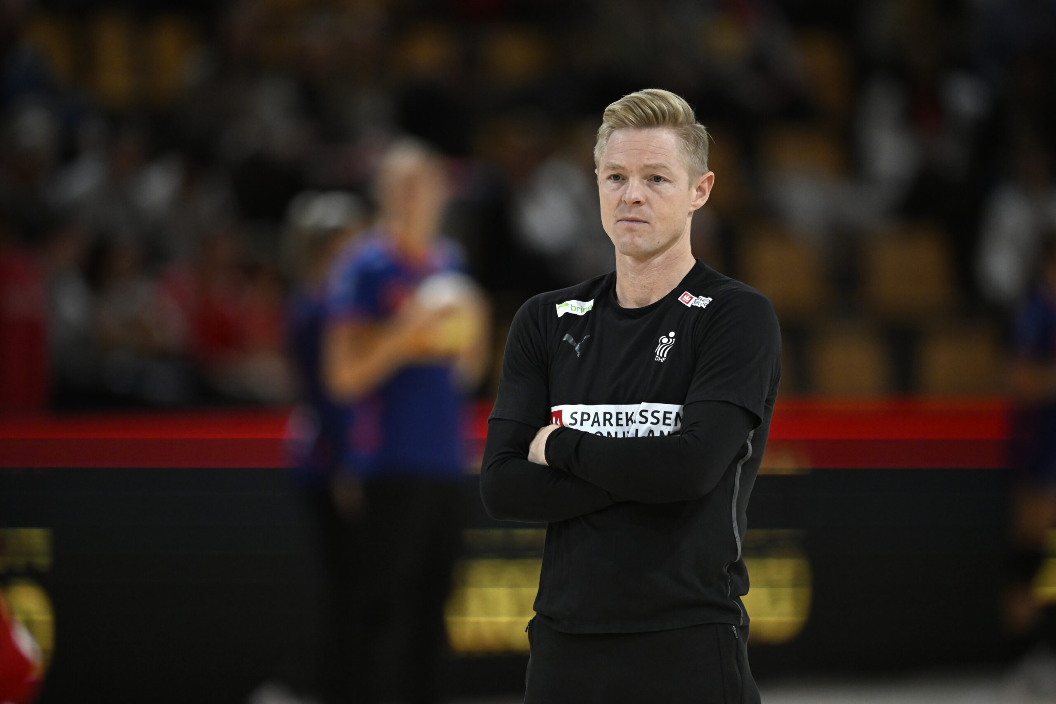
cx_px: 528
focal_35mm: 400
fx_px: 11733
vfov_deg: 3.4
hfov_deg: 5.2
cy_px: 352
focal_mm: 400
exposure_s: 1/2000
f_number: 2.8
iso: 4000
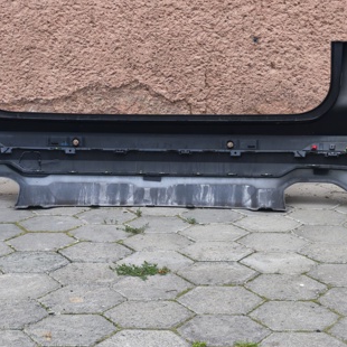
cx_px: 159
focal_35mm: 84
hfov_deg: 20.6
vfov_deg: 20.6
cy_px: 141
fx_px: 953
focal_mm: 6.57
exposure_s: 1/444
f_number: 1.6
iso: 50
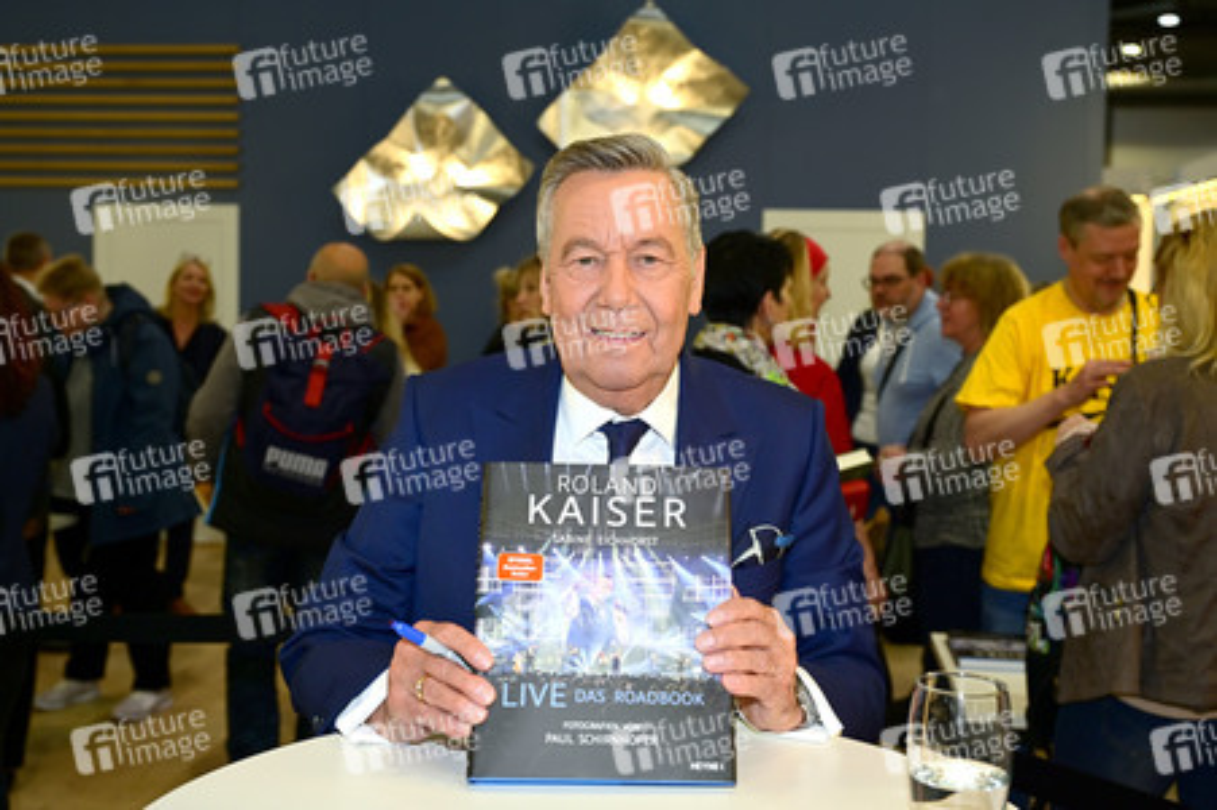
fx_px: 1284
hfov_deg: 50.7
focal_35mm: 38
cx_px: 608
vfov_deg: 35.0
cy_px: 405
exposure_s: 1/200
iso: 500
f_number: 4.5
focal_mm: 38
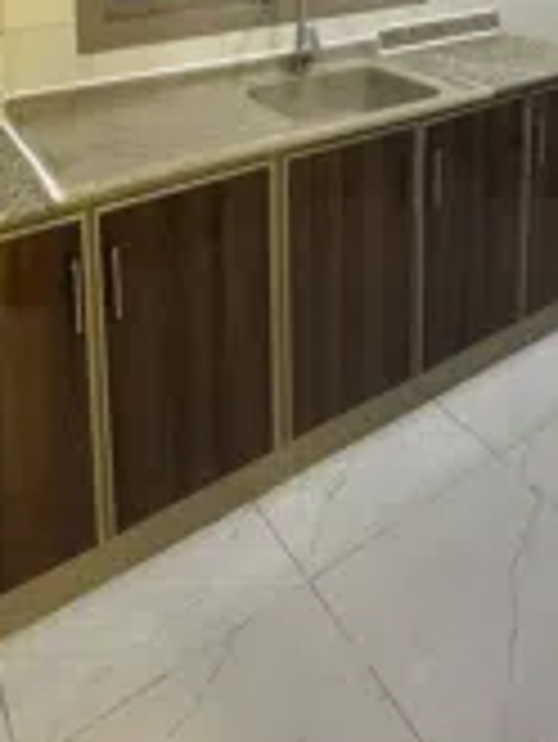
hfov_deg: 41.8
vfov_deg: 44.8
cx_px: 284
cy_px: -18
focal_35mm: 34
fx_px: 730
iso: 500
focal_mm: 2.22
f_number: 2.2
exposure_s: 1/50
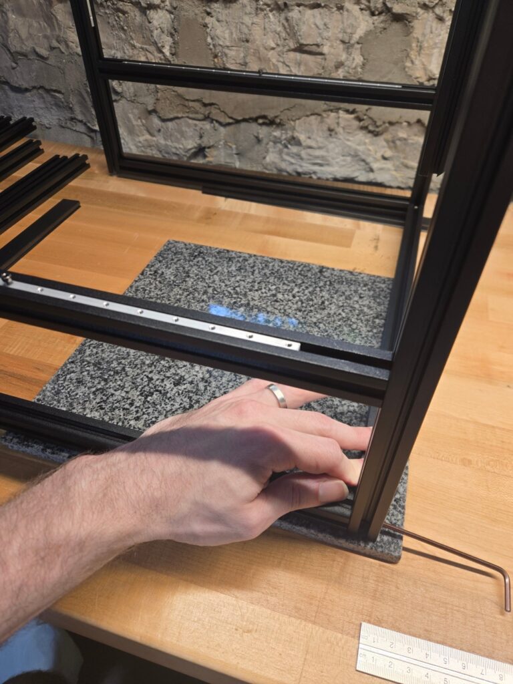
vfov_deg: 73.9
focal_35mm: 23
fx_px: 454
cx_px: 256
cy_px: 342
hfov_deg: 58.9
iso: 50
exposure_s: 1/120
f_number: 1.8
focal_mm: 5.4
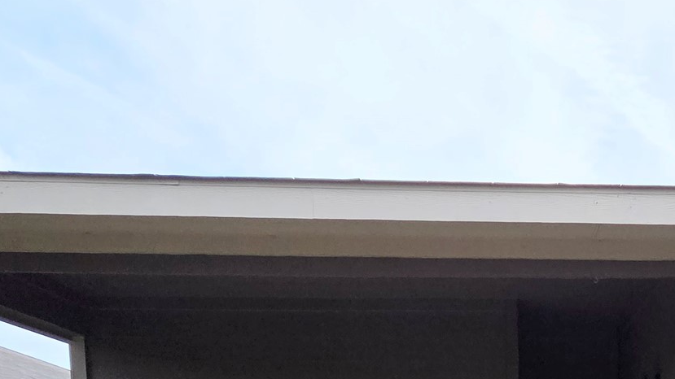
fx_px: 626
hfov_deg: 52.7
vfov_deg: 26.8
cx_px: 546
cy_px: 528
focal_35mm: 35
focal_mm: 2.2
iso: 125
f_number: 2.2
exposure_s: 1/2000
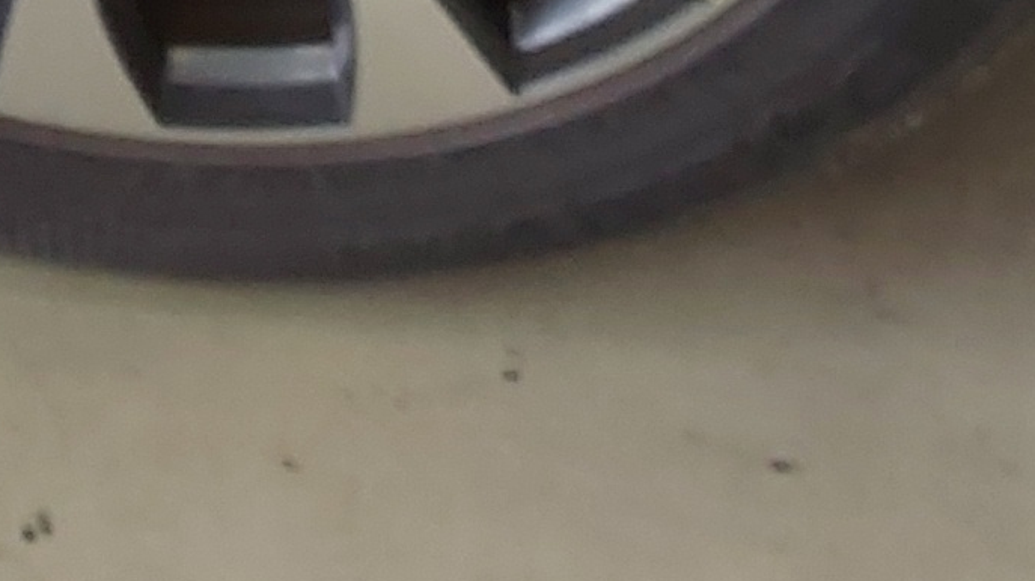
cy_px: -626
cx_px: 221
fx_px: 3978
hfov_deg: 14.7
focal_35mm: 145
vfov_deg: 7.9
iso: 64
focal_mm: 2.91
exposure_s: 1/120
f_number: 1.9
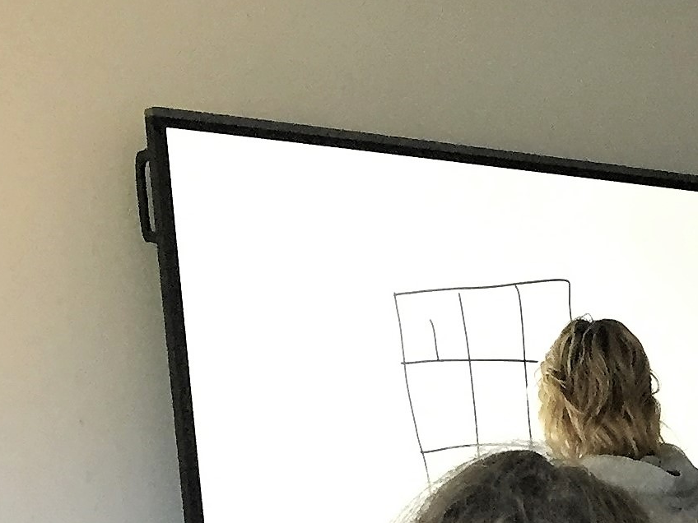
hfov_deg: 17.7
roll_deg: +0.5
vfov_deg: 14.2
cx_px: 1132
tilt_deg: -12.8
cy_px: 831
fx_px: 1936
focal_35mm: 96
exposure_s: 1/30
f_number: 2.2
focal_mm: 4.15
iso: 125
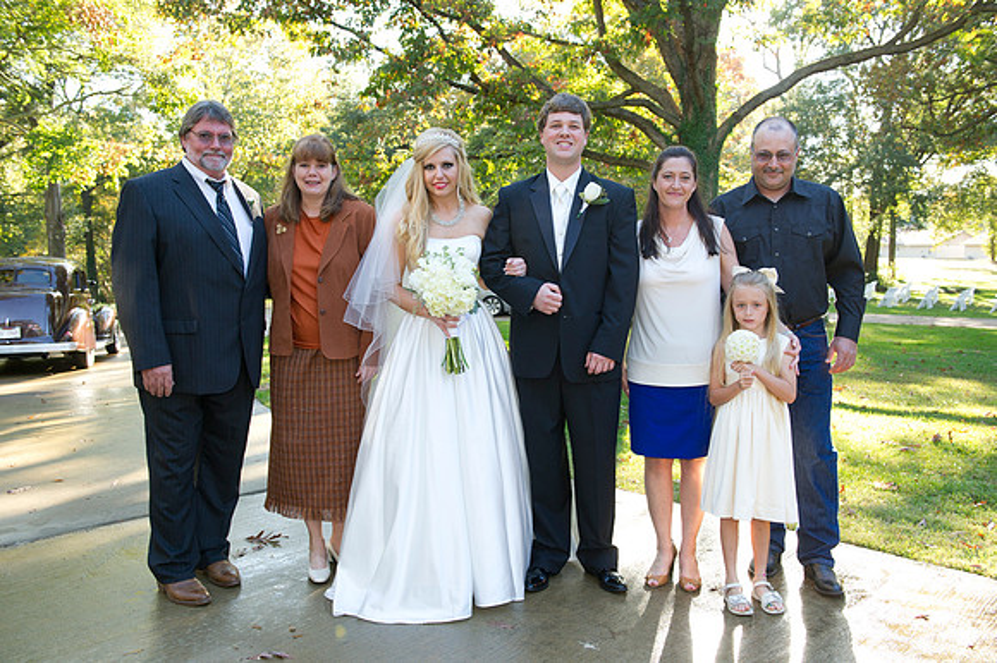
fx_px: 886
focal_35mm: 32
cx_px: 498
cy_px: 332
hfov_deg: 58.7
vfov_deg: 41.1
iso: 500
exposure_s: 1/160
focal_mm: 32
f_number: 5.6
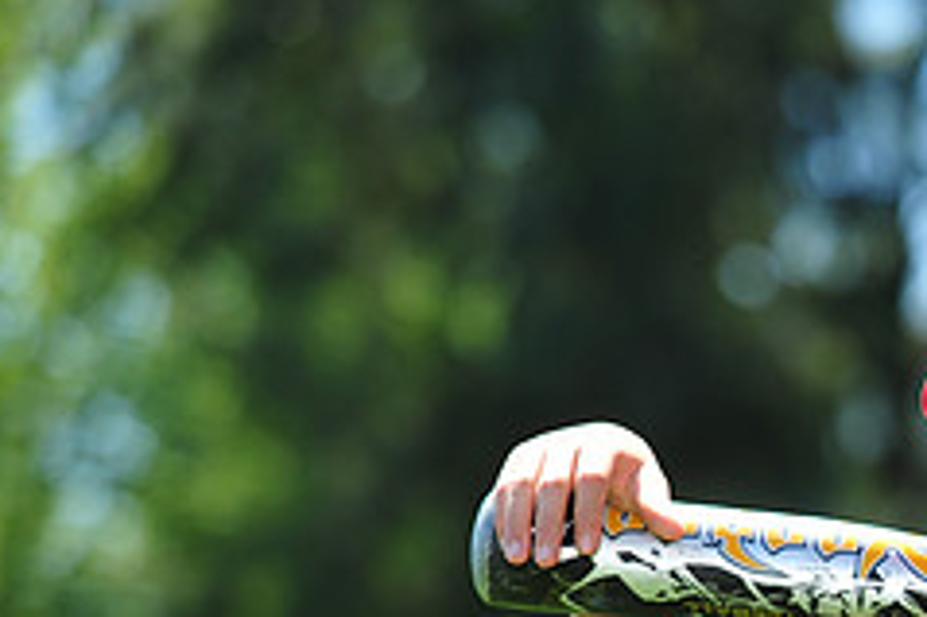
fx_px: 6253
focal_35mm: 243
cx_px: 1098
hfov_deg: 8.4
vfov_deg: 5.6
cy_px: 730
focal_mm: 100
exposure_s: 1/800
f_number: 4
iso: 200
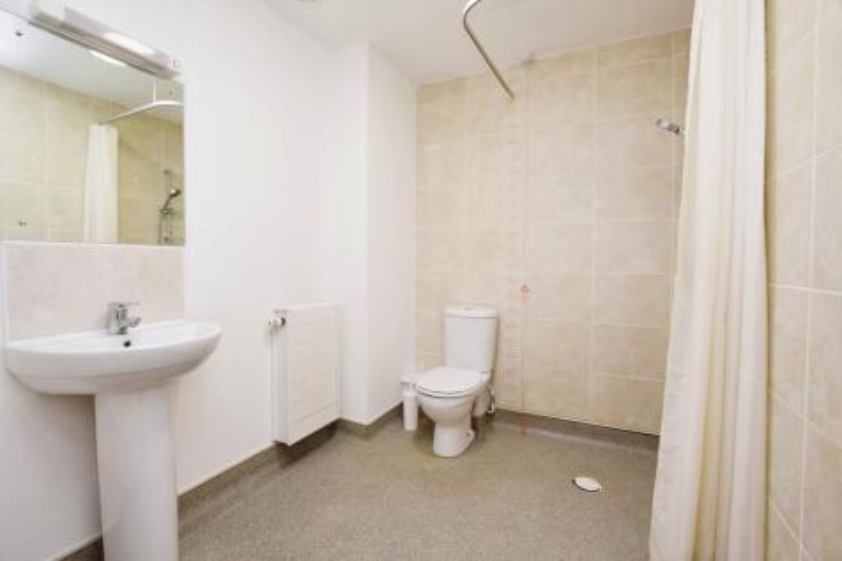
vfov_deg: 77.3
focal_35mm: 15
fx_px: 351
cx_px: 421
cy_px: 280
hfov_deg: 100.4
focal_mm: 10
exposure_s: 1/100
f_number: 5
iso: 800
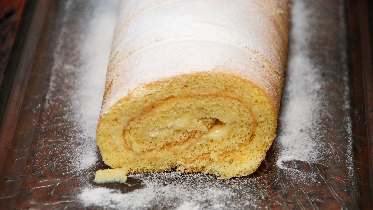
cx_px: 186
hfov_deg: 10.1
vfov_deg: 5.7
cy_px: 124
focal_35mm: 213
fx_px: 2102
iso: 125
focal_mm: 135
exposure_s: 1/125
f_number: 6.3
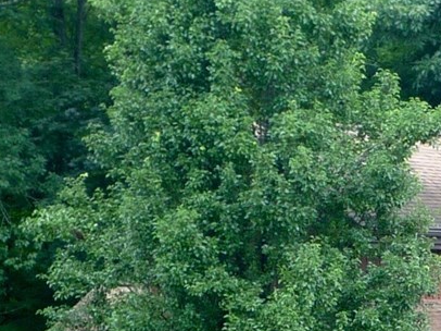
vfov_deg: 6.5
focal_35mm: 227
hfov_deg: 8.7
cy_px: 326
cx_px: 487
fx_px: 2890
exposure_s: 1/40
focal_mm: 8.8
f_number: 4.3
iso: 100
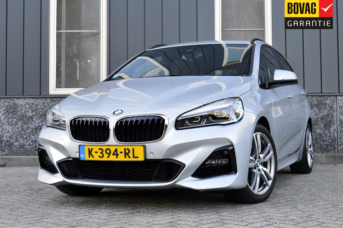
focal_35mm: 57
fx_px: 543
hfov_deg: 35.1
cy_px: 114
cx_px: 172
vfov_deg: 23.7
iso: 400
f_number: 9
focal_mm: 38
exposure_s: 1/100
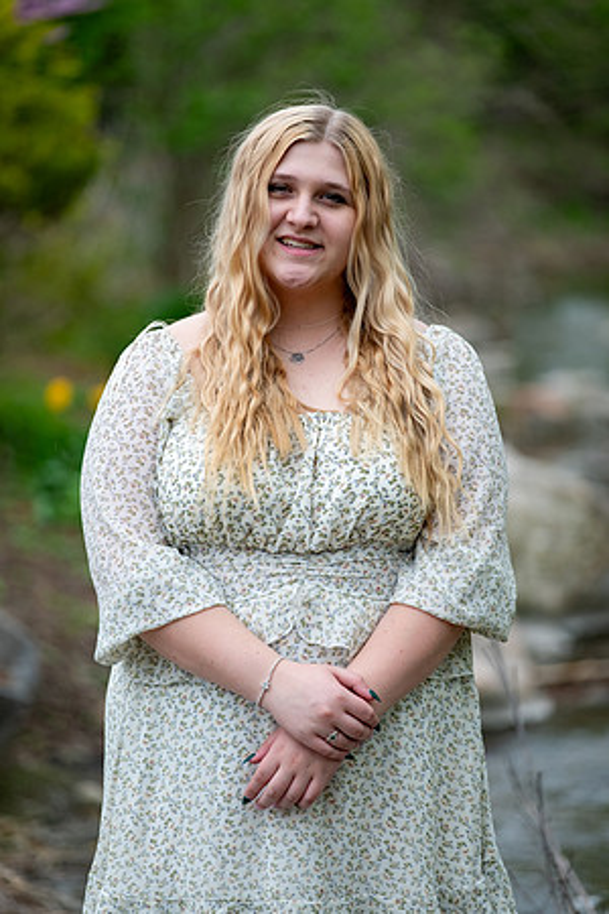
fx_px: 4922
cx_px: 304
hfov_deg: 7.1
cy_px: 457
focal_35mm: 194
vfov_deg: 10.6
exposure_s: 1/320
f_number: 2.8
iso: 250
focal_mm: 129.2
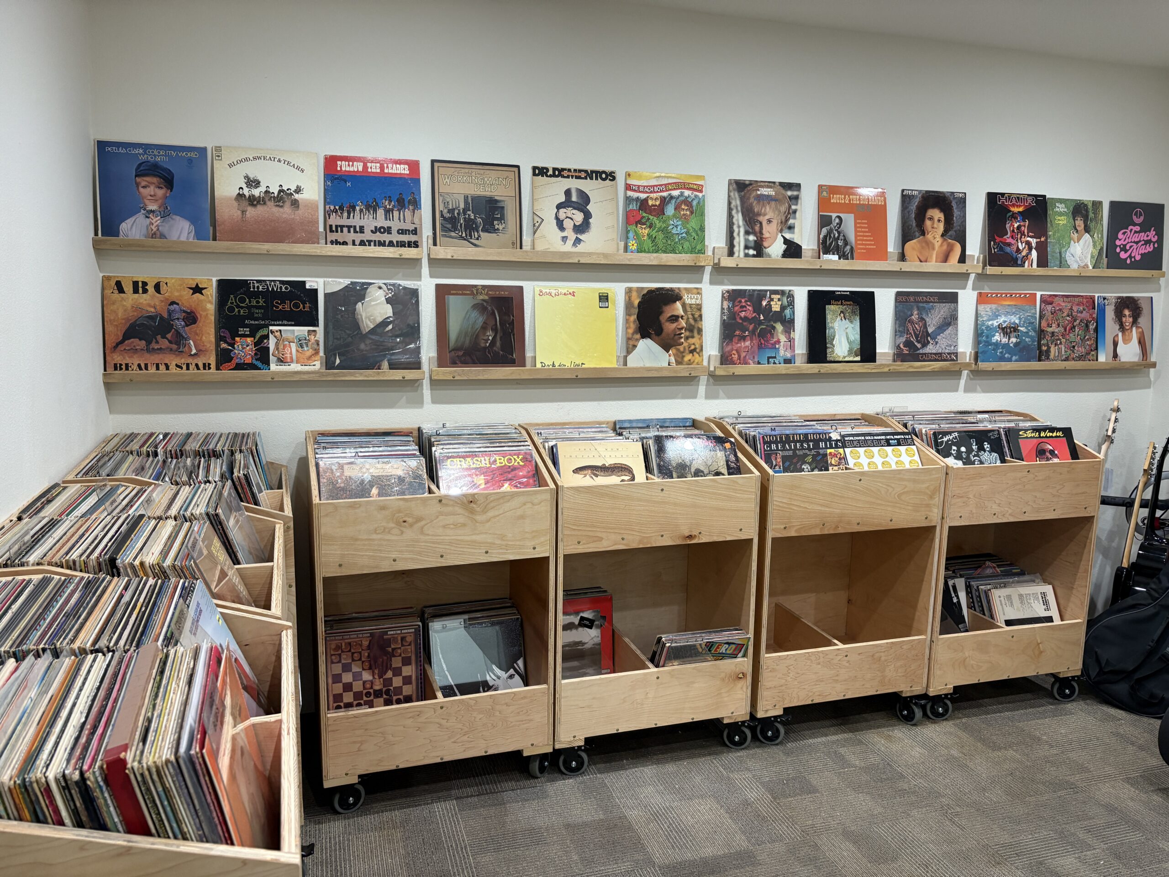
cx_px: 584
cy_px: 438
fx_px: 878
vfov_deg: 53.1
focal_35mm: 26
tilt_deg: -9.4
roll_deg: -1.0
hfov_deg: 67.3
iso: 160
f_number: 1.6
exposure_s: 1/60
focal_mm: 5.96
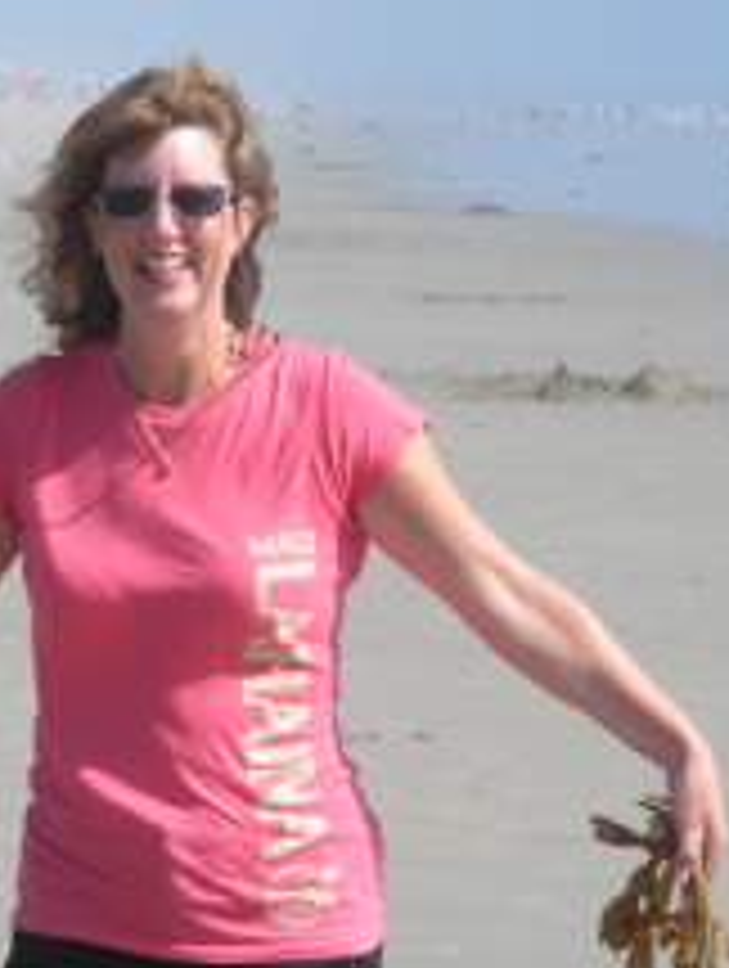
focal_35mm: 381
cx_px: 225
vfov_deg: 5.2
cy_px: 549
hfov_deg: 3.9
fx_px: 10667
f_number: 5.6
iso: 64
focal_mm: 31.5
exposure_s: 1/269
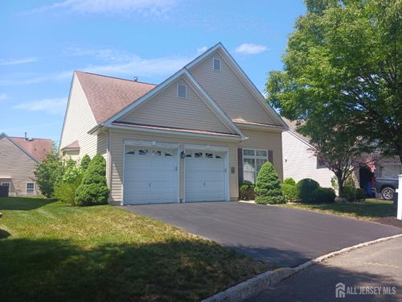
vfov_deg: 51.4
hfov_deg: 65.3
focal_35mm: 27
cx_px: 201
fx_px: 314
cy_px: 151
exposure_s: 1/171
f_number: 1.8
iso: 20
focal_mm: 4
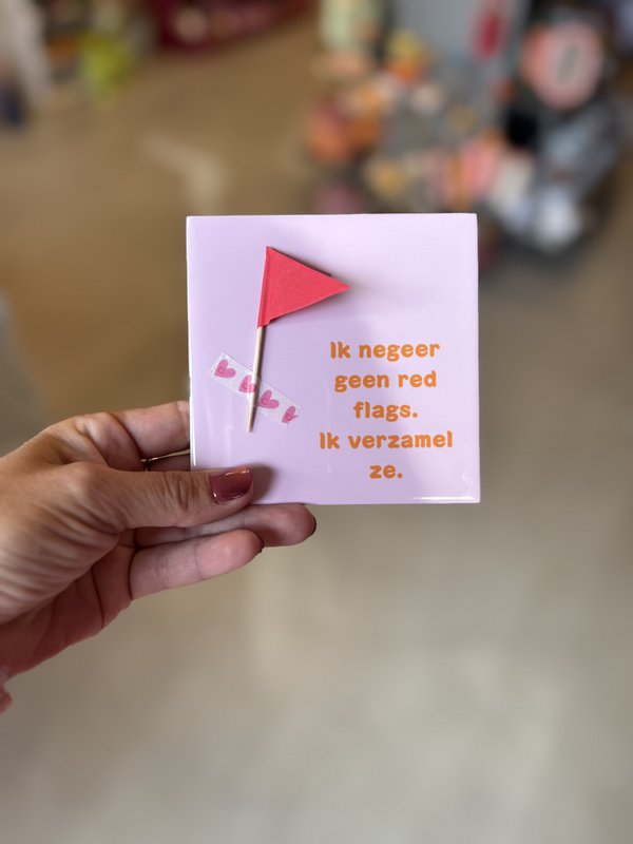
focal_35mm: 24
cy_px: 422
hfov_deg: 56.8
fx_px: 585
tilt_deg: -46.6
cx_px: 316
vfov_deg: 71.6
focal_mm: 6.76
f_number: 1.78
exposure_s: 1/260
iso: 64
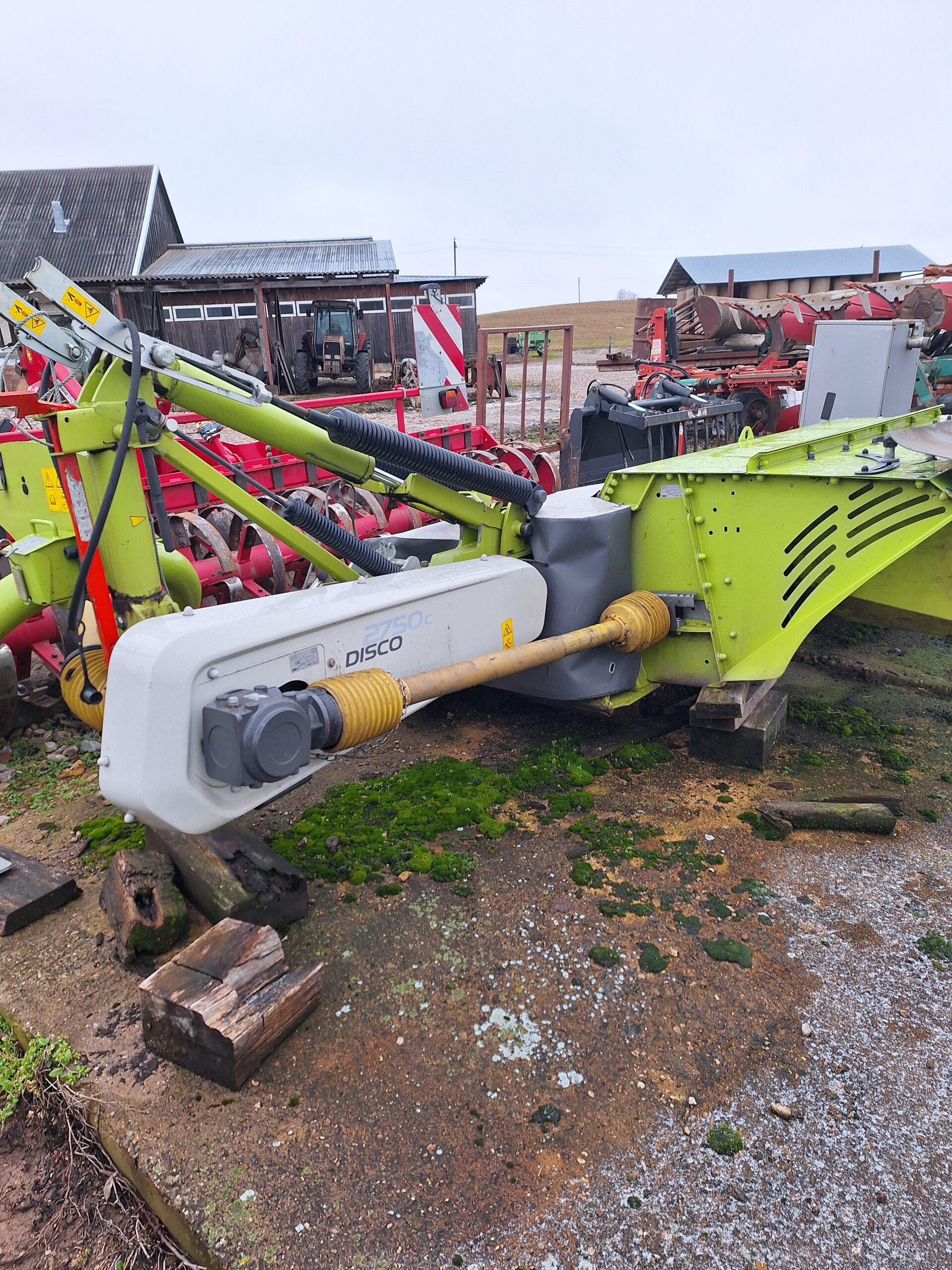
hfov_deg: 58.9
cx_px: 476
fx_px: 843
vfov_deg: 73.9
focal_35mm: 23
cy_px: 635
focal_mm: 5.54
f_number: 1.8
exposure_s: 1/100
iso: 64
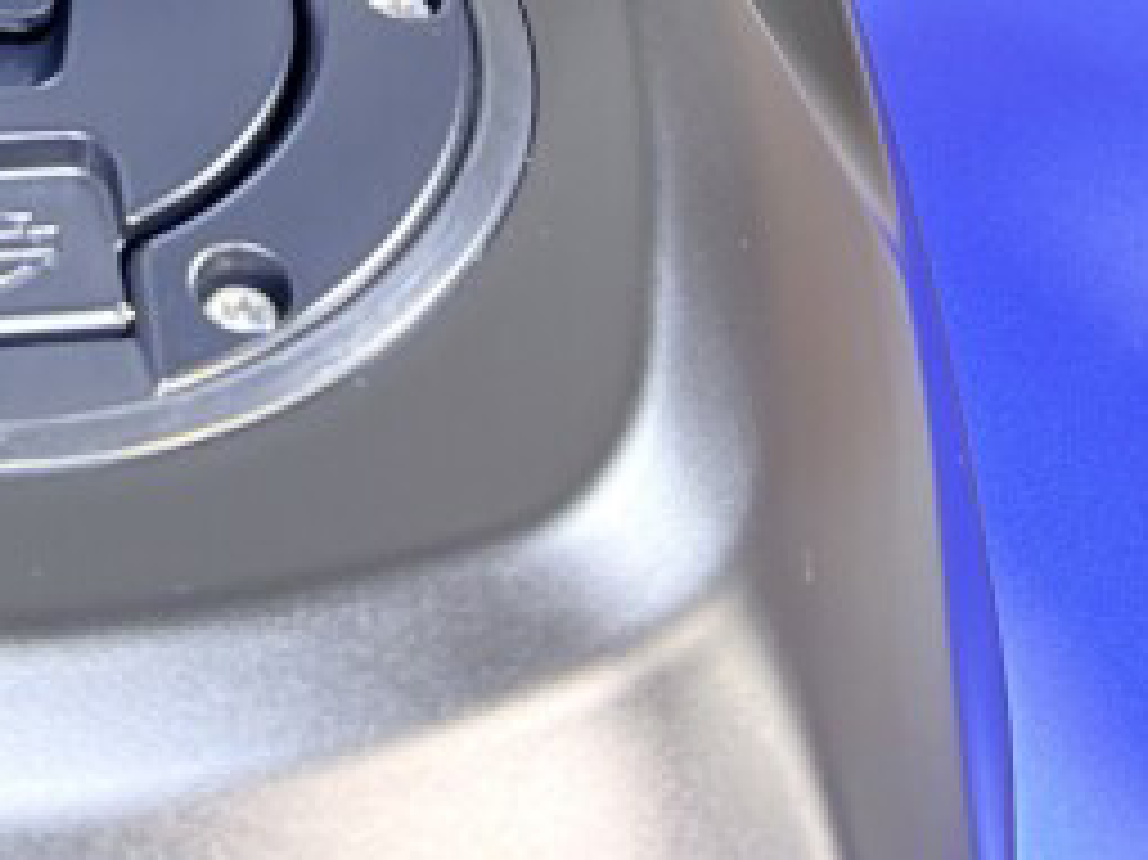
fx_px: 3613
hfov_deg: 17.5
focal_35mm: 109
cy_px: -865
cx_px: -70
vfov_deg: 12.1
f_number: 1.6
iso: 80
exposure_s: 1/120
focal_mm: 5.96
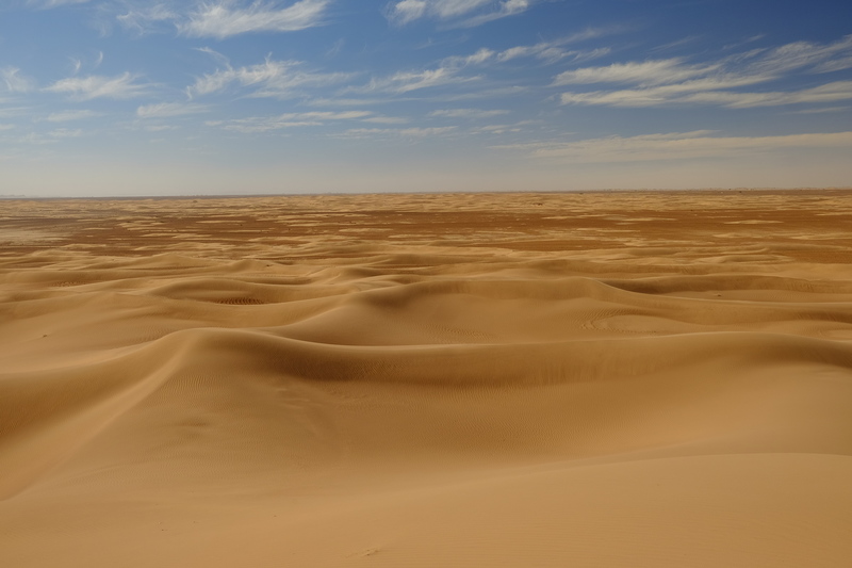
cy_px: 284
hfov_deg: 54.4
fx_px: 828
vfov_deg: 37.8
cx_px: 426
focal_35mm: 35
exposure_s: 1/300
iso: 200
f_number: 8
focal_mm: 23
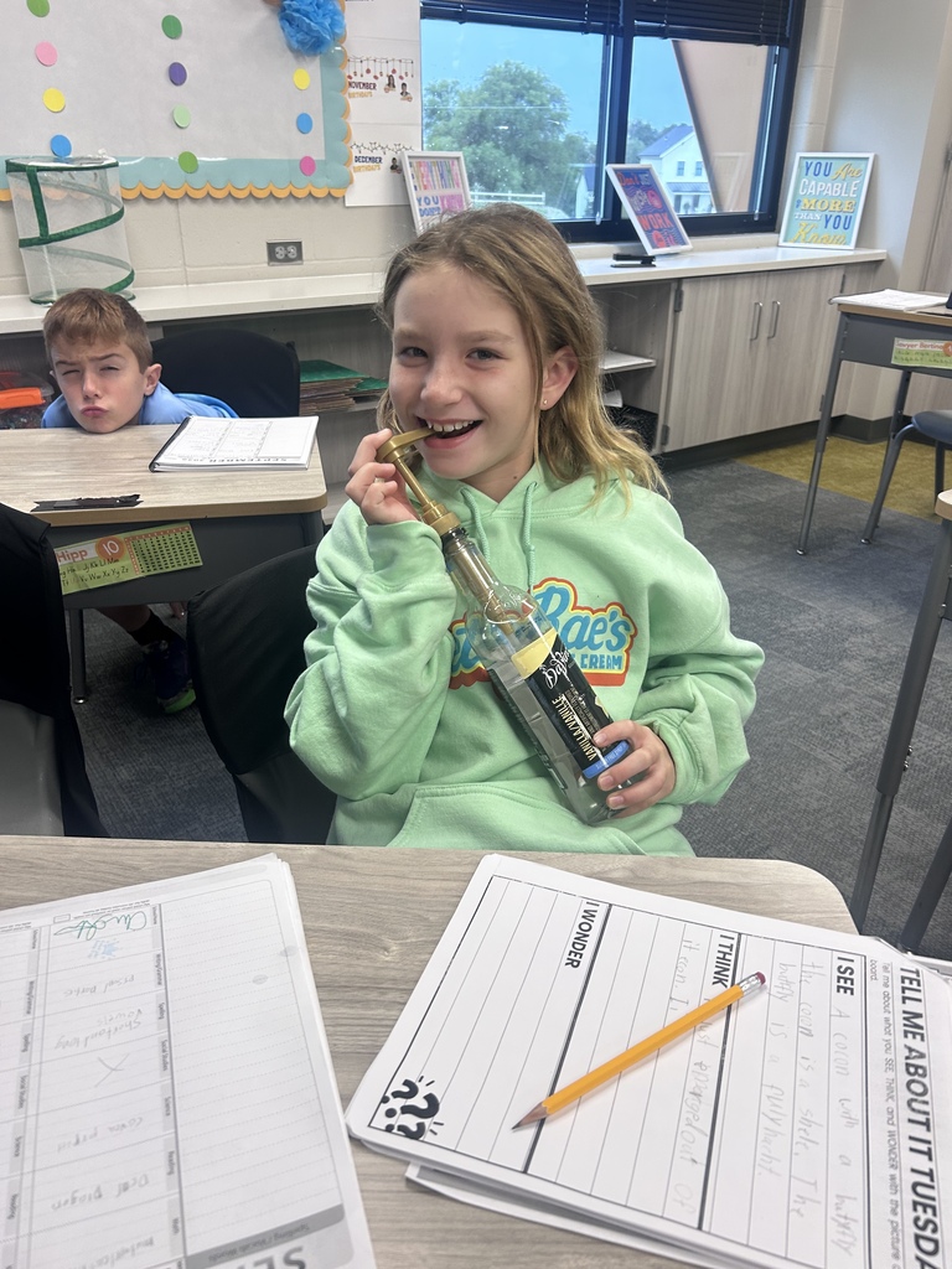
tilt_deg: -26.2
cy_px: 634
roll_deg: -0.2
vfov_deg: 67.3
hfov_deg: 53.1
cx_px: 476
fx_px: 953
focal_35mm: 26
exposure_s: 1/120
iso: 100
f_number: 1.5
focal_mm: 5.7
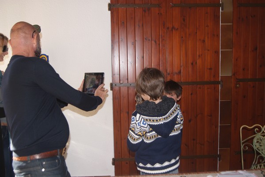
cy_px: 88
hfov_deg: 57.2
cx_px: 132
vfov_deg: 40.1
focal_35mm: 33
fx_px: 243
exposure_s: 1/160
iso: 250
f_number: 4
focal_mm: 22
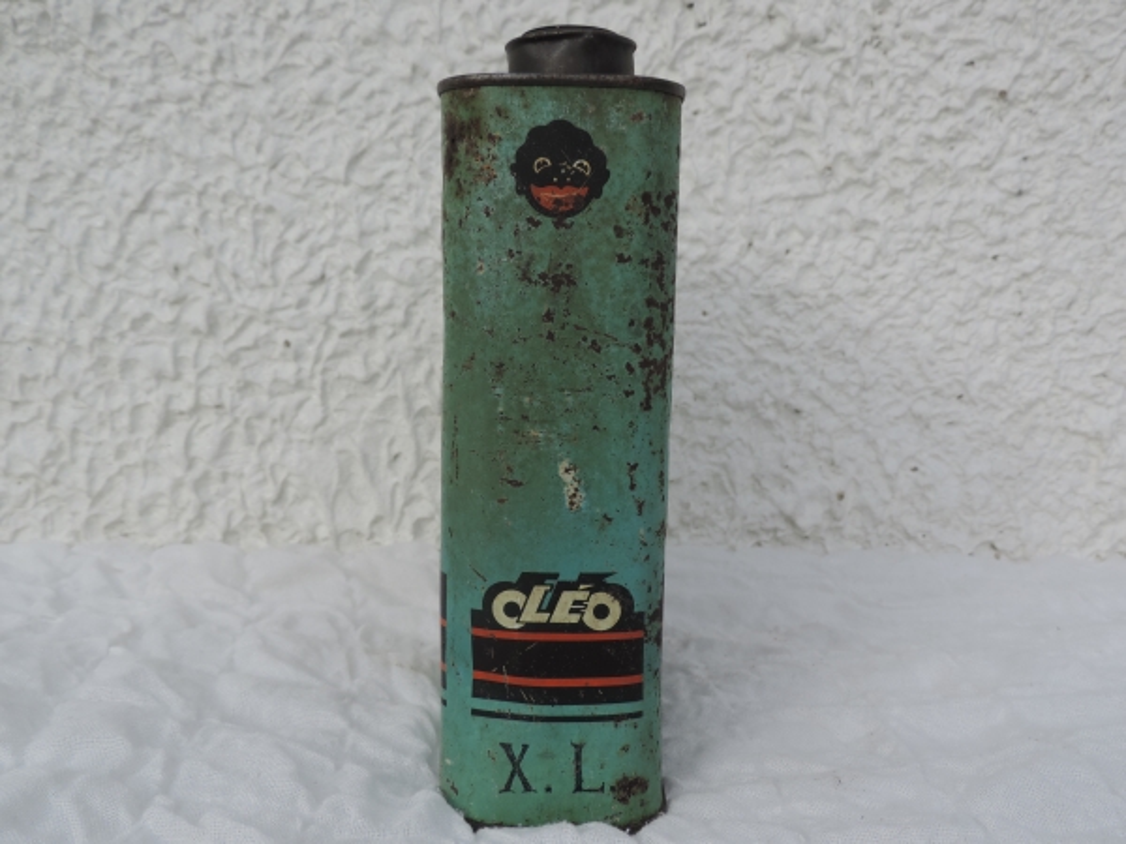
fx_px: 1073
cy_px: 422
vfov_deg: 42.9
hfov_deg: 55.4
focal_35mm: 33
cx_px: 563
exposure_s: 1/400
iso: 80
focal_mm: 5.8
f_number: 3.2
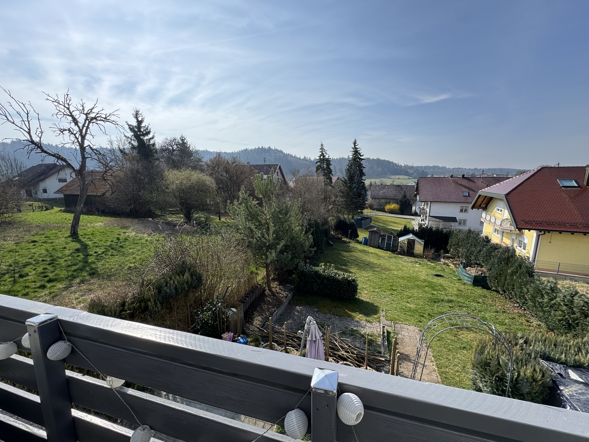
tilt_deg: -9.9
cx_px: 294
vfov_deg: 85.7
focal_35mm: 14
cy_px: 221
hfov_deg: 102.1
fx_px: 238
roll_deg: +0.3
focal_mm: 2.22
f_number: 2.2
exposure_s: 1/1048
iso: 50
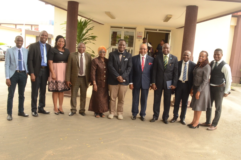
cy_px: 80
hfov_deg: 62.0
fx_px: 200
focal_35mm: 30
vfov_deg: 43.4
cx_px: 120
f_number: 13
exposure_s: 1/90
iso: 1600
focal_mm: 20
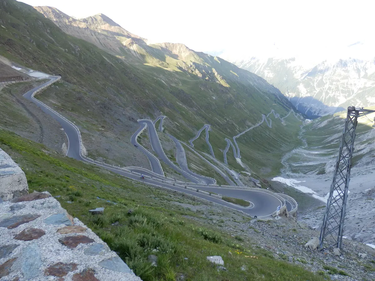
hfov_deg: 69.4
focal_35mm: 25
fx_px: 271
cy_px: 140
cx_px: 188
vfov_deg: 54.9
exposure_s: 1/160
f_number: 3
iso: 80
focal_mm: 4.5
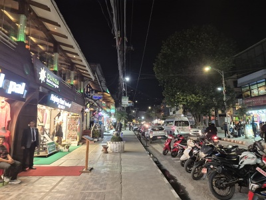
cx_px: 133
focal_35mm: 23
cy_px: 100
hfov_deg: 73.9
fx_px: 177
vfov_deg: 58.9
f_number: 1.8
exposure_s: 1/100
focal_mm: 5.4
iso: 800
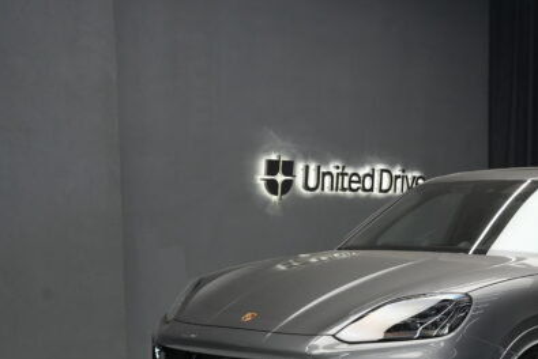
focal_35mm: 68
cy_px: 303
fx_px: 1017
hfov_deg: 28.6
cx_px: 469
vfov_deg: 19.8
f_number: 7.1
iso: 3200
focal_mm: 35
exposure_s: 1/40
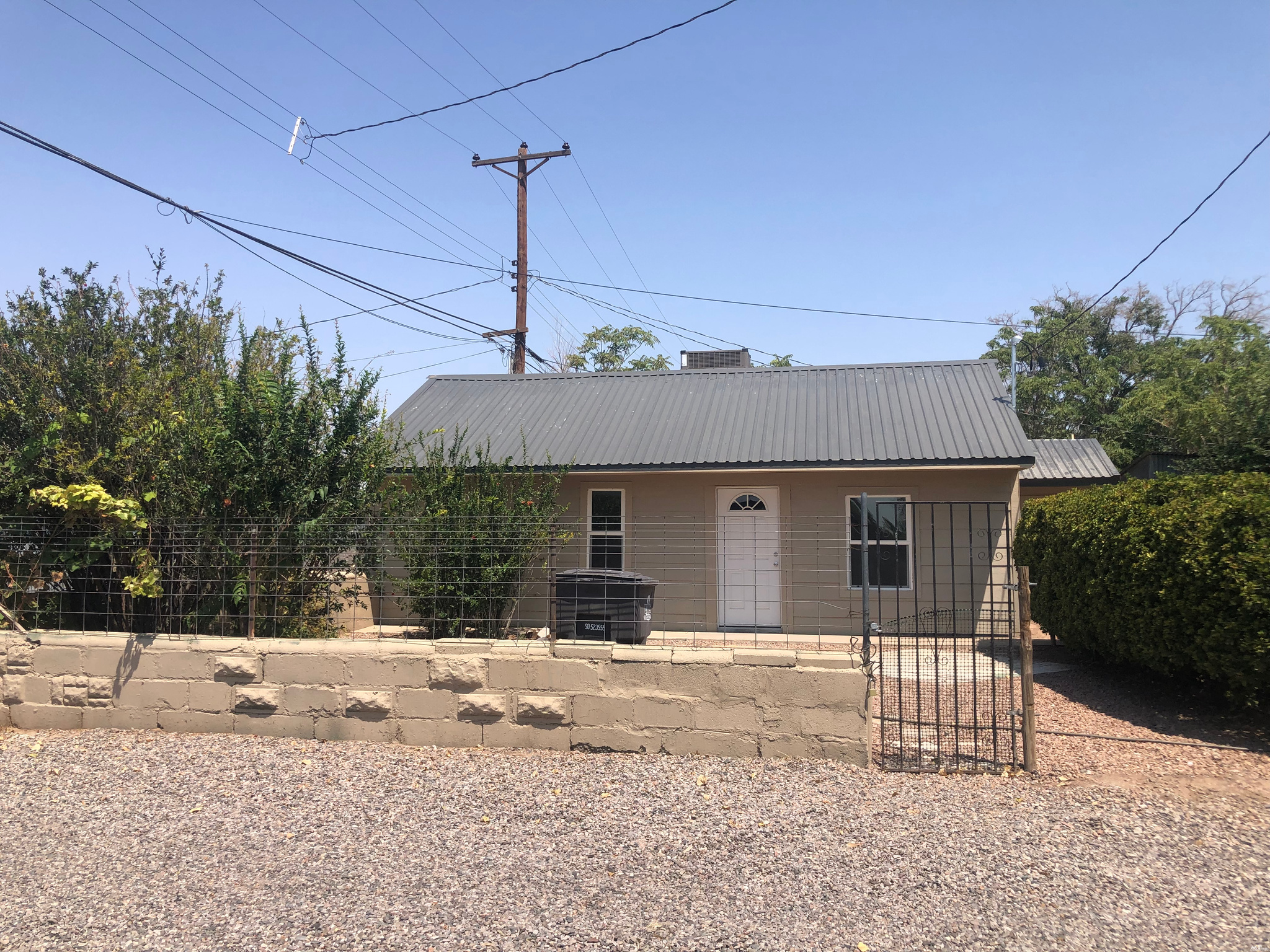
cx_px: 635
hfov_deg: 63.4
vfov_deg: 49.7
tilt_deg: +3.0
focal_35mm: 28
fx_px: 1027
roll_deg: -1.0
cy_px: 476
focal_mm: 3.99
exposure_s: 1/2183
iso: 20
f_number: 1.8
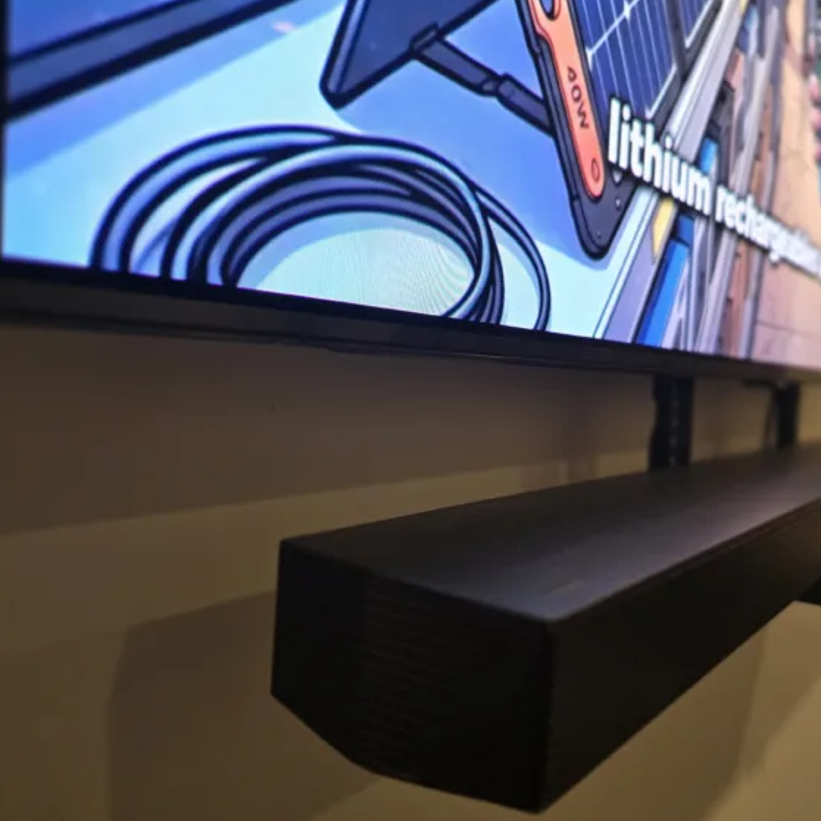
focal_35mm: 28
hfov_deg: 56.9
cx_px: 486
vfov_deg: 57.3
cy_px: 410
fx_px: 751
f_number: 1.7
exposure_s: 1/100
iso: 500
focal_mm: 6.3
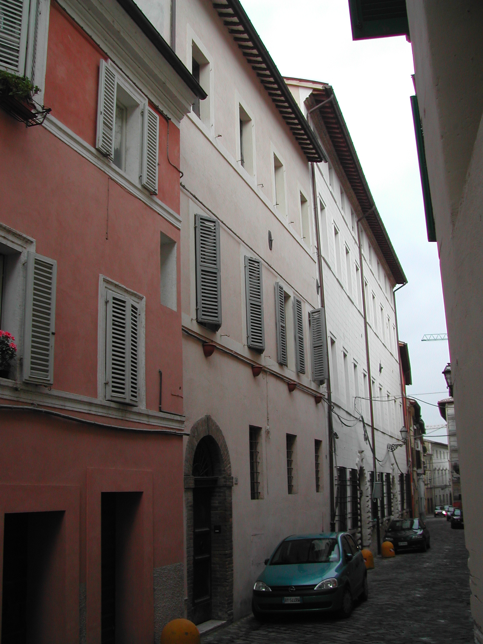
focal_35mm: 38
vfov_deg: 49.0
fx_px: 707
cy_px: 322
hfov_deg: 37.7
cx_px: 242
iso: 100
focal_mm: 8
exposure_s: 1/267
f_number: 2.8
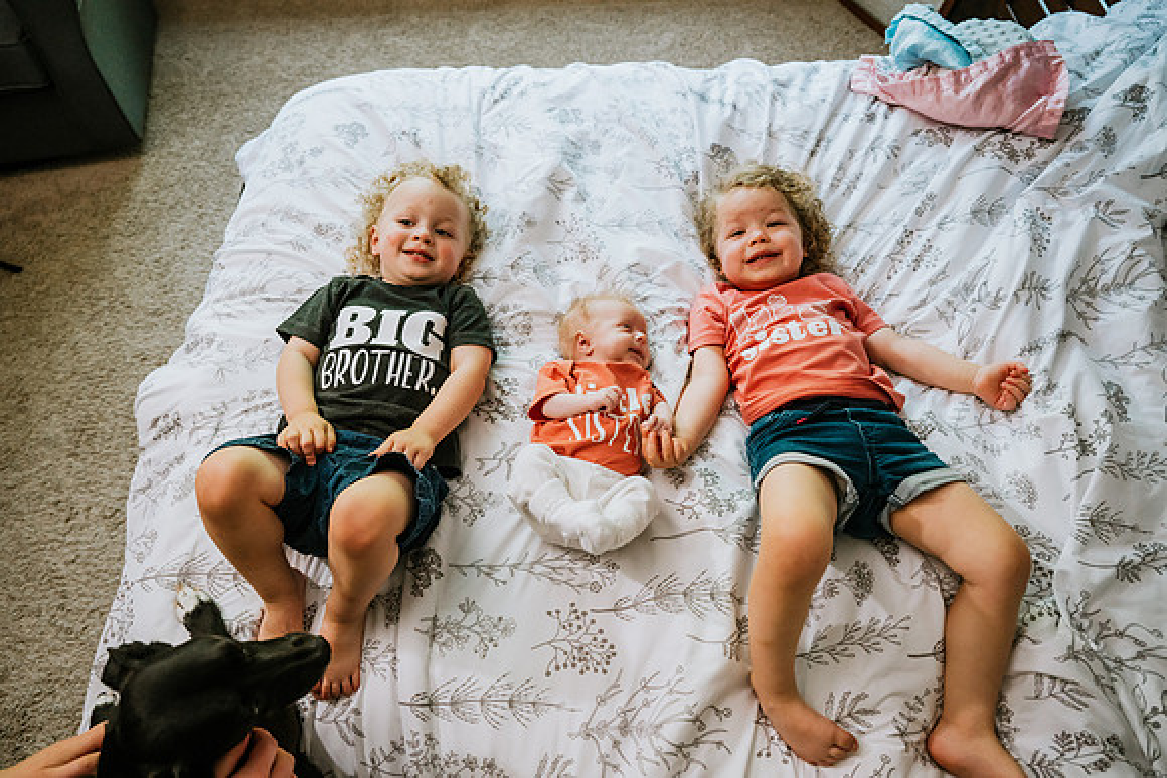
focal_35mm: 24
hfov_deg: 73.7
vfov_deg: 53.2
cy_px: 389
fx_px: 778
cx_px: 584
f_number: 3.5
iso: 1250
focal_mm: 24
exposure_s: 1/250
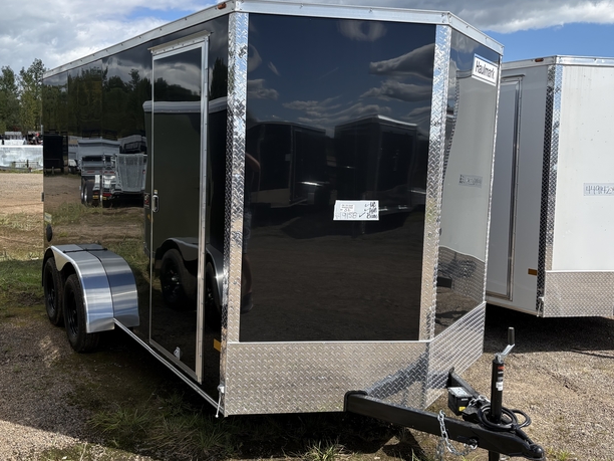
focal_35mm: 34
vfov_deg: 41.7
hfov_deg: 53.9
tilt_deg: -2.9
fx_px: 603
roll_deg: -2.6
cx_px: 292
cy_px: 206
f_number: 1.6
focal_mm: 5.96
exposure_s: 1/2364
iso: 50
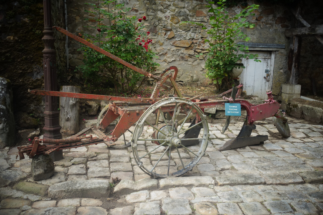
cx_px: 162
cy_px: 108
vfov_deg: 35.9
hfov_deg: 51.9
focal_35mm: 37
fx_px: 332
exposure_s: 1/640
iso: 100
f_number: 4
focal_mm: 13.53
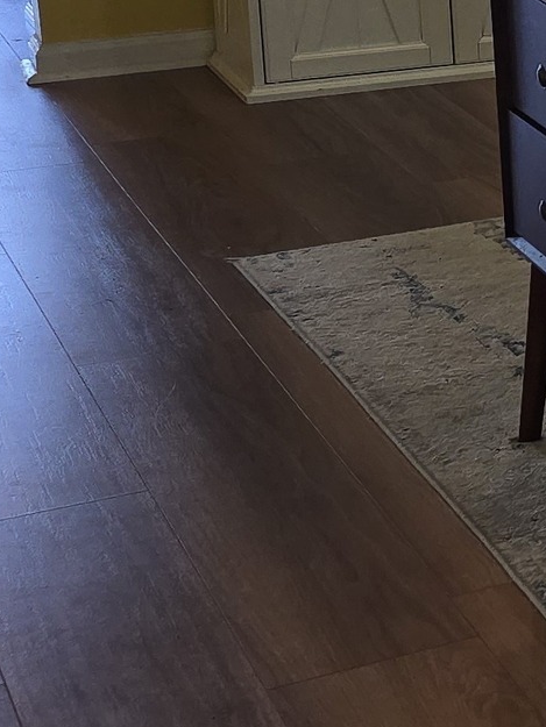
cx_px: 1740
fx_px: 2376
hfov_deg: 9.5
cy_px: -37
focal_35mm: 113
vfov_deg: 16.9
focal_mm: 6.3
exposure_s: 1/60
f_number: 1.7
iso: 50
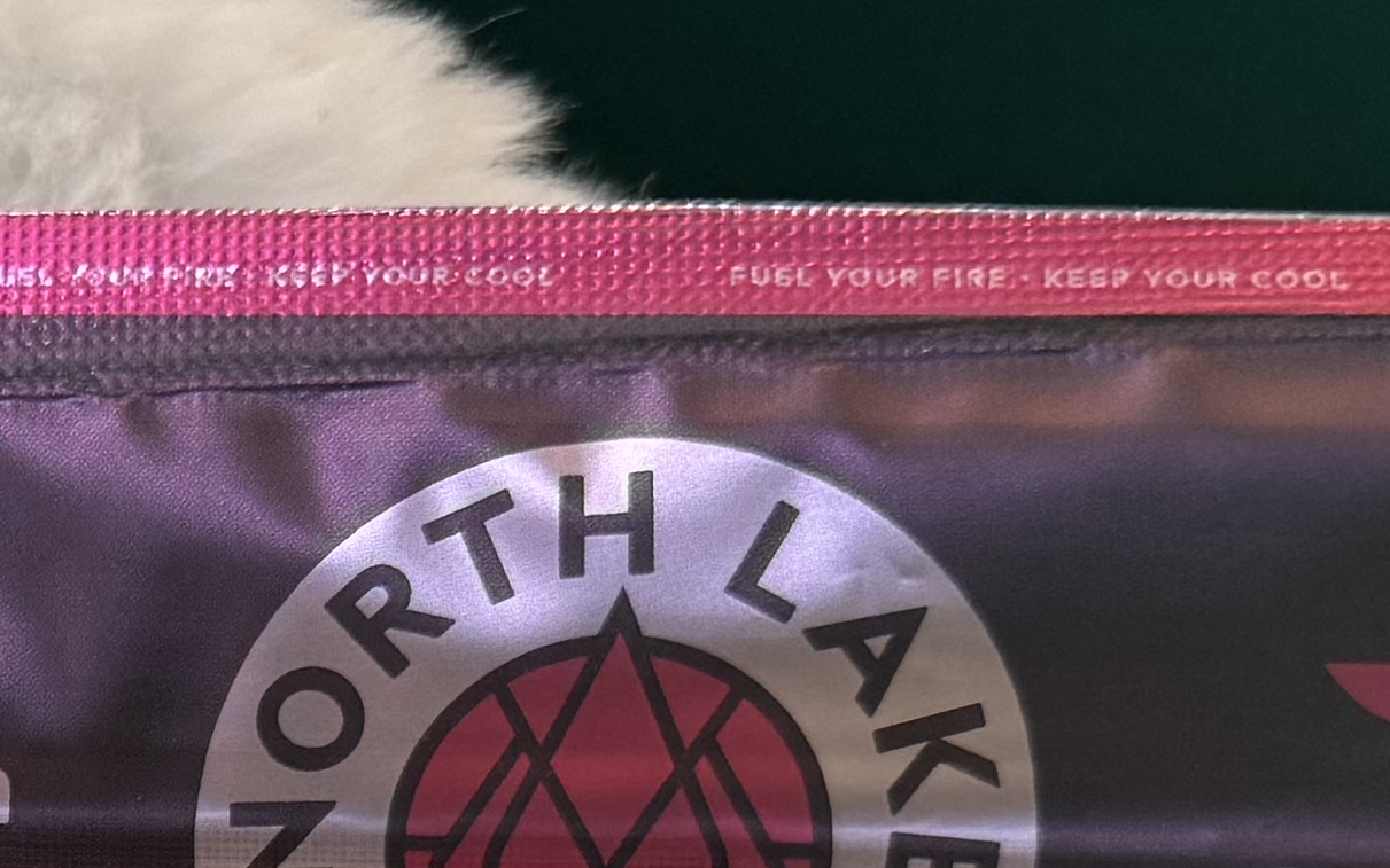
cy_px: 1213
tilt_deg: -12.7
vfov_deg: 10.6
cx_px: -762
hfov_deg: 15.8
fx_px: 4546
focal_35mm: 120
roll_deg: +0.4
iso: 160
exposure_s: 1/60
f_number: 1.78
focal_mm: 6.76
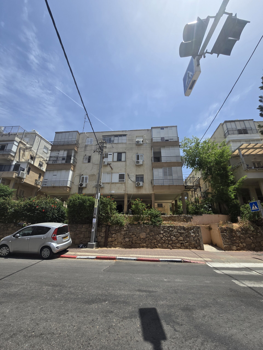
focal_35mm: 13
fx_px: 132
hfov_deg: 89.9
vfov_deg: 106.2
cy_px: 175
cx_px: 132
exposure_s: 1/2600
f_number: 2.2
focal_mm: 2.2
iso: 50
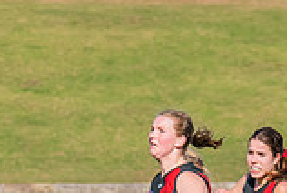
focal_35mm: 847
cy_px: 184
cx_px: -115
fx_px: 6765
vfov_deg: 1.6
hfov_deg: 2.4
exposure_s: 1/1250
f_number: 11
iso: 800
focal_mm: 195
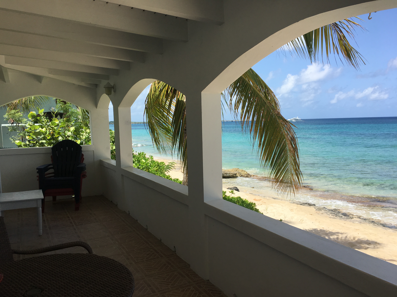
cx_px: 198
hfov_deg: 61.7
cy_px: 148
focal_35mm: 29
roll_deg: -0.5
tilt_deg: -3.3
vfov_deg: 48.2
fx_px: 333
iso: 25
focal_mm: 4.15
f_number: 2.2
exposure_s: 1/1425
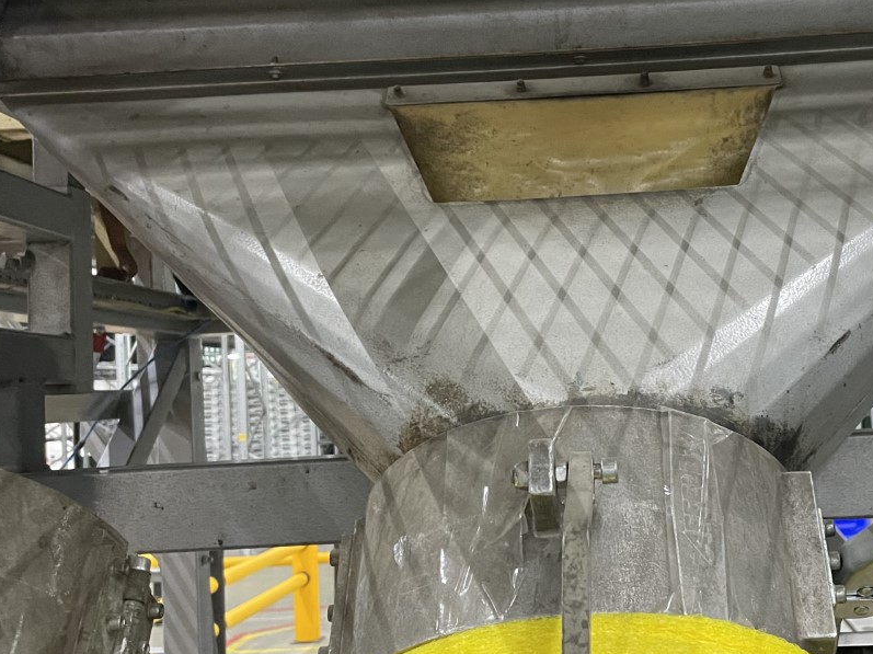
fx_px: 1185
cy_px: 344
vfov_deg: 30.9
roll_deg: +2.7
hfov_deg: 39.9
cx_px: 590
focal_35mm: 47
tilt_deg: +3.3
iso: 500
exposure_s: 1/56
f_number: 1.6
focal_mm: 4.2
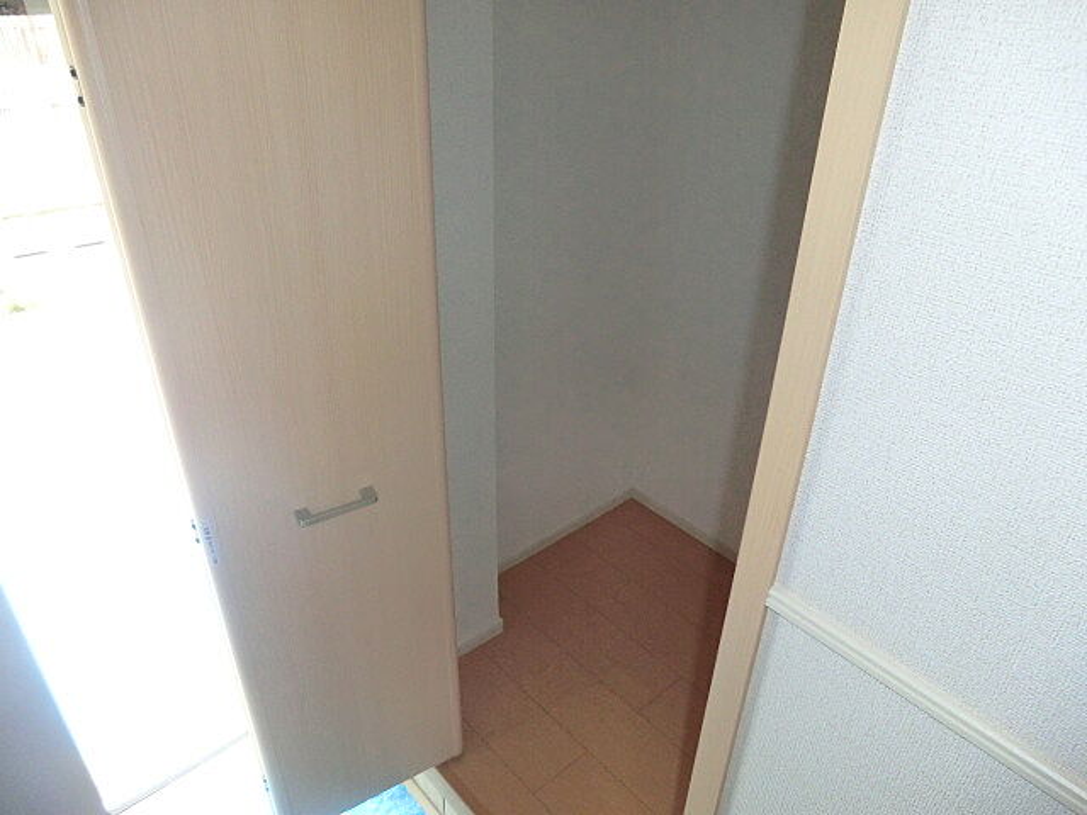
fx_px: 754
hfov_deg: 71.6
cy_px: 408
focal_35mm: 24
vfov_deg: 56.8
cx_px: 544
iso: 400
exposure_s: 1/60
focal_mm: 4.3
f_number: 3.2
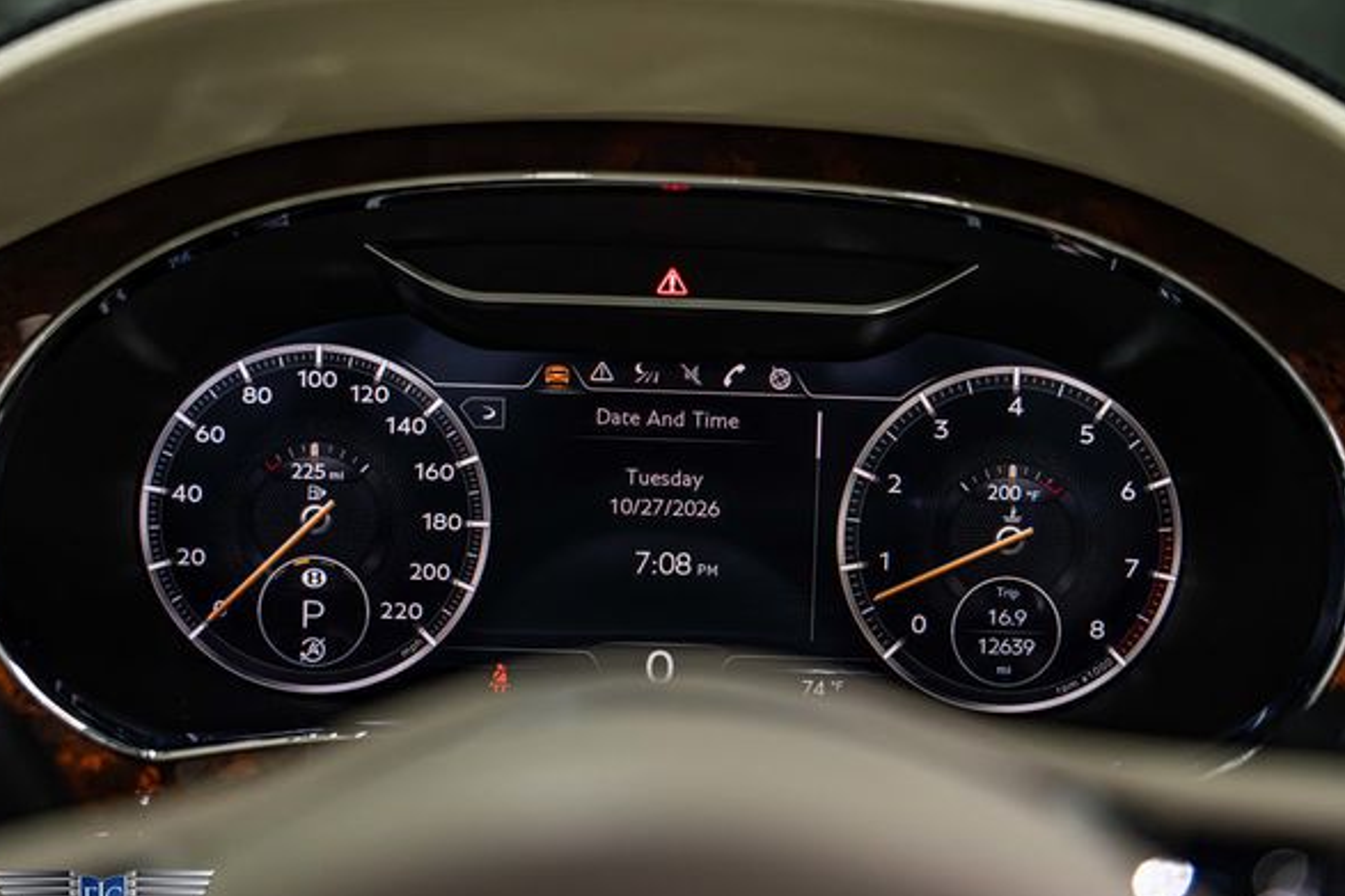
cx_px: 667
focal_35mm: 36
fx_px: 1345
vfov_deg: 36.8
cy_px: 485
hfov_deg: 53.1
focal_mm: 33
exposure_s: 1/125
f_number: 4
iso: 1600
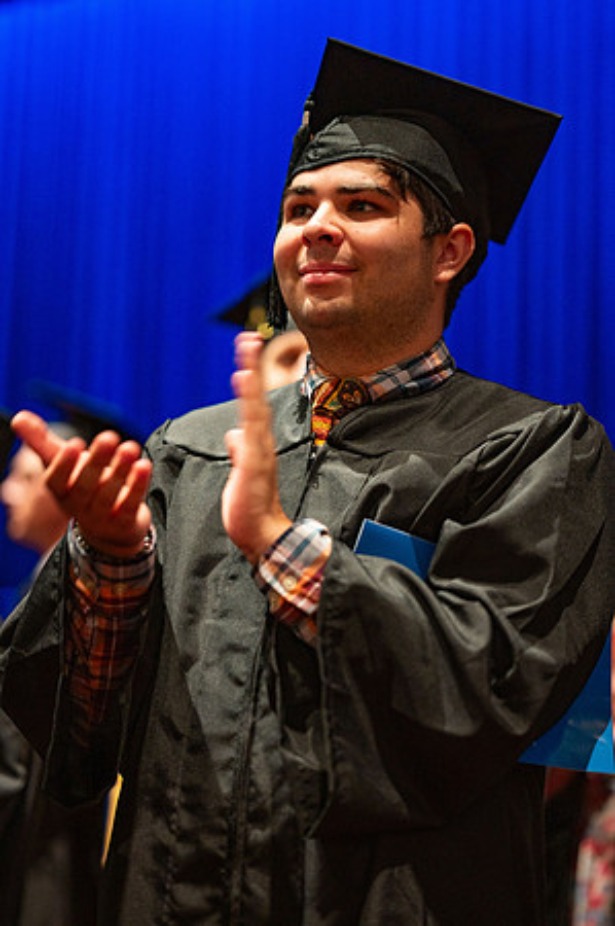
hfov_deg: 16.0
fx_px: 2183
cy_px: 463
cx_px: 308
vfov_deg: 23.9
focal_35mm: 85
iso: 1250
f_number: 1.8
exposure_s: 1/125
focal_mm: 85
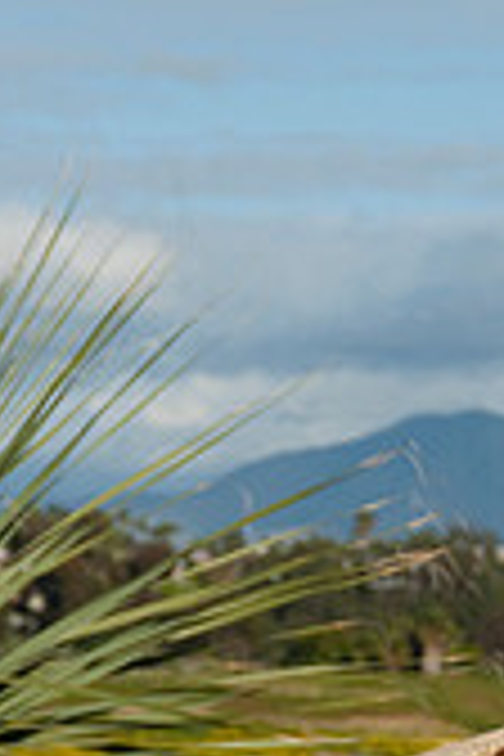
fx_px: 6069
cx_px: 439
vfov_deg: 7.1
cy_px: 904
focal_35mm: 289
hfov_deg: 4.8
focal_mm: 72
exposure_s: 1/1000
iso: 200
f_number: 8
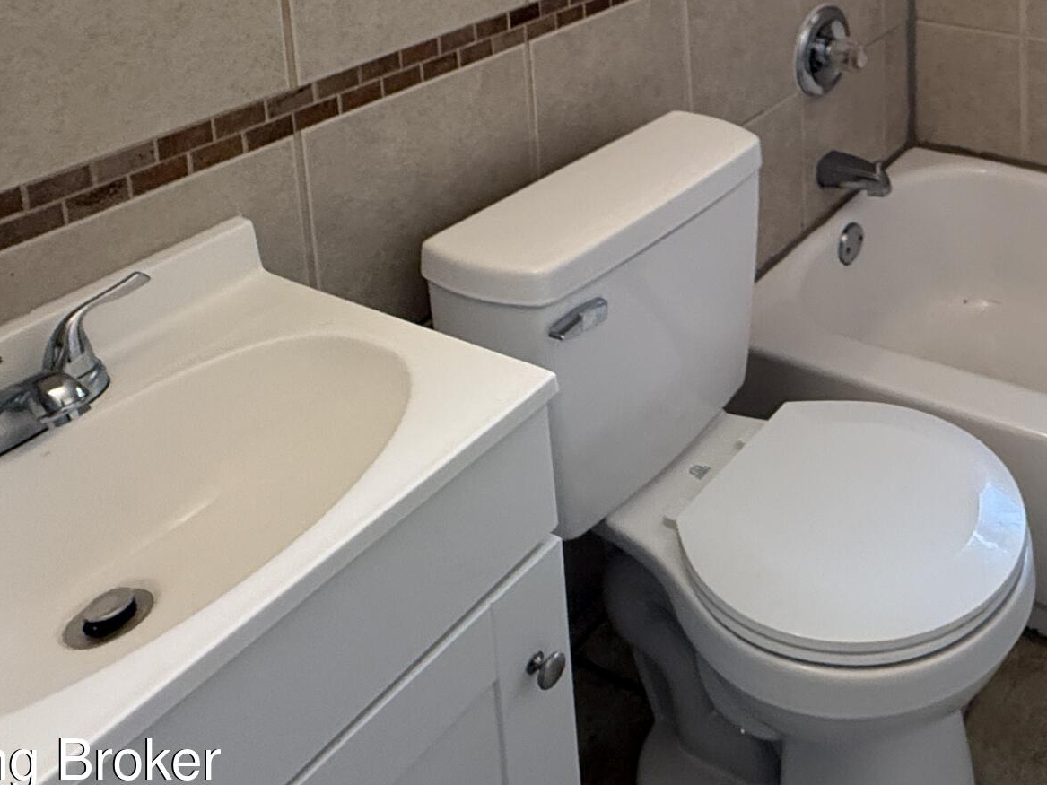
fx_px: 1089
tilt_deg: -10.2
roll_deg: -0.7
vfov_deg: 32.7
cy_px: -157
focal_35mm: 36
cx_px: 1035
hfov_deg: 44.2
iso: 400
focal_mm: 2.22
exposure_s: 1/120
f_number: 2.2
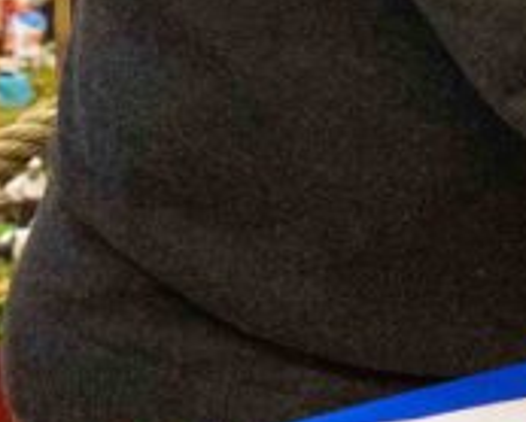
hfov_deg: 6.5
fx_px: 4413
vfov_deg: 5.4
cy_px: -293
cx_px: 1253
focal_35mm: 283
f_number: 3.5
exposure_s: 1/160
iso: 6400
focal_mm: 51
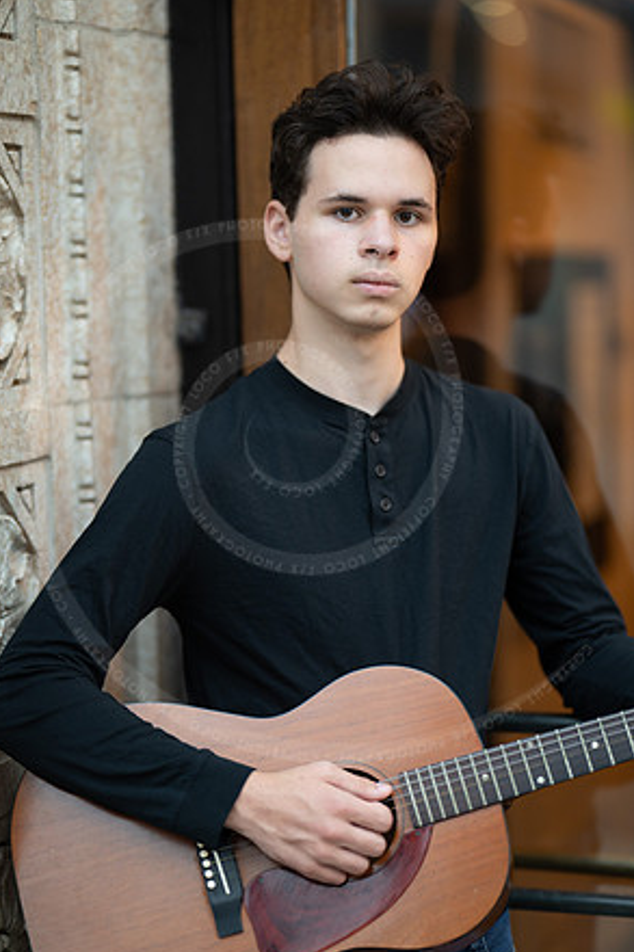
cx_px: 314
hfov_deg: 15.7
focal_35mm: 87
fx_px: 2300
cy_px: 482
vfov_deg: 23.4
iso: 500
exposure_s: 1/250
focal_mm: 85
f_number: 1.2
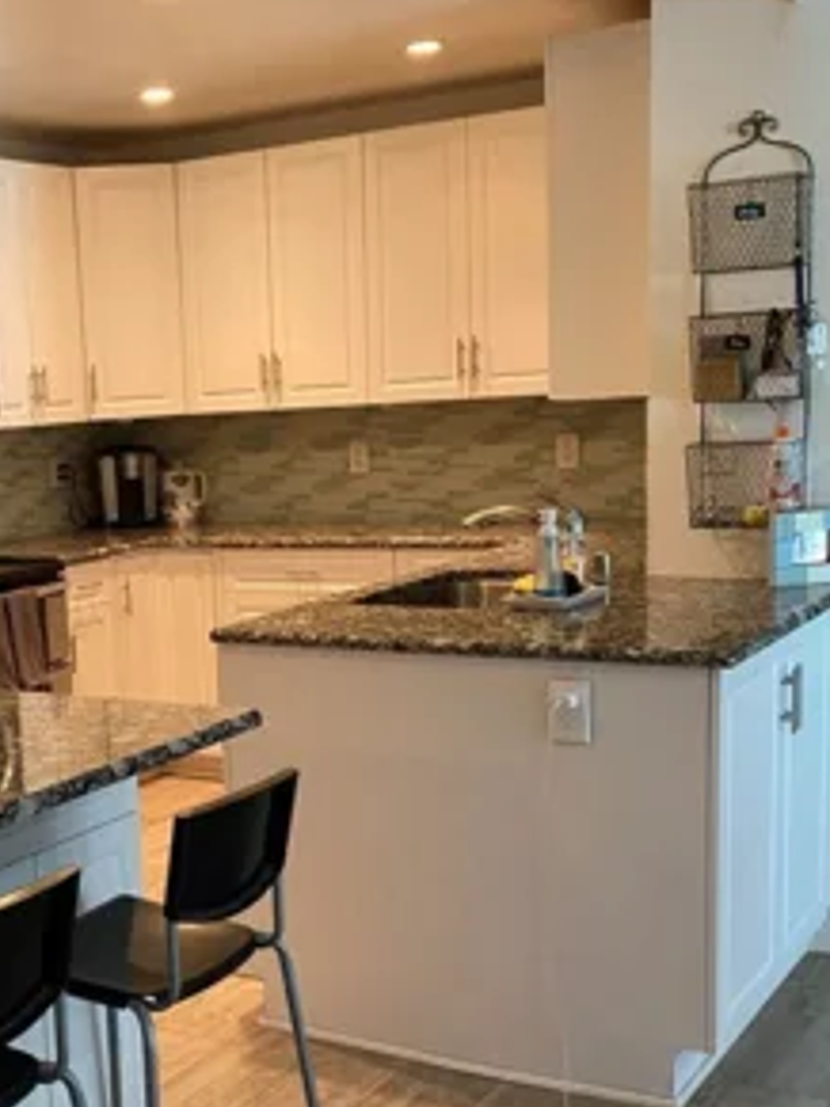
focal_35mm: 50
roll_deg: +2.9
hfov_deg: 28.3
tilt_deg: -10.0
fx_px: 1600
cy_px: 689
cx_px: 126
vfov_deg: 38.0
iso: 400
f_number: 1.8
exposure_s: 1/60
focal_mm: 4.25
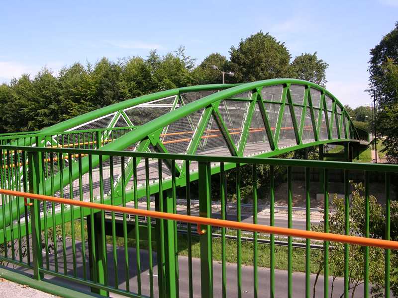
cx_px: 199
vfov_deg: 40.7
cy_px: 149
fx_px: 402
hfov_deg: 52.6
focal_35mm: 35
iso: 50
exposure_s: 1/155
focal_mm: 8.9
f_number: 5
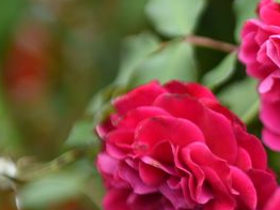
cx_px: 330
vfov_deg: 8.2
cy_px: 120
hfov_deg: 10.8
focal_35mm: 180
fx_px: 1455
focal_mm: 70
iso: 160
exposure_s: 1/400
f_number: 2.8
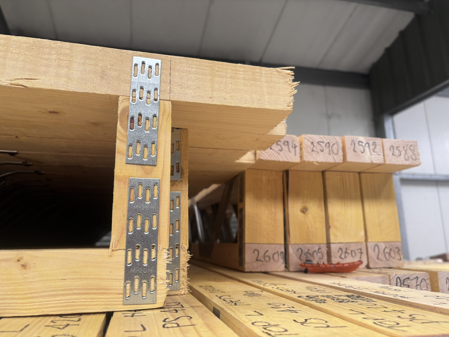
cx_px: 224
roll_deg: +1.3
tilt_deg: +12.1
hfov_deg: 67.3
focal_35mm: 26
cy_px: 168
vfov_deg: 53.1
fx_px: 337
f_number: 1.6
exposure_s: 1/61
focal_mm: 5.96
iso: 125
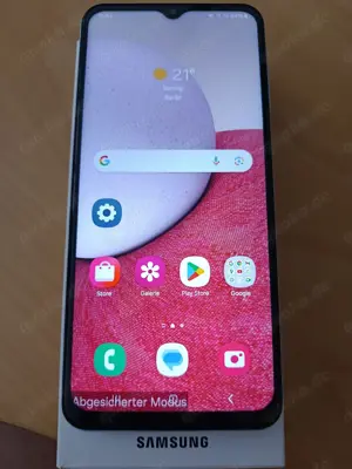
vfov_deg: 71.6
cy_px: 234
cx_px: 176
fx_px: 325
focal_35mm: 24
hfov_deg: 56.8
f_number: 1.7
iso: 559
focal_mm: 5.24
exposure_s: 1/100
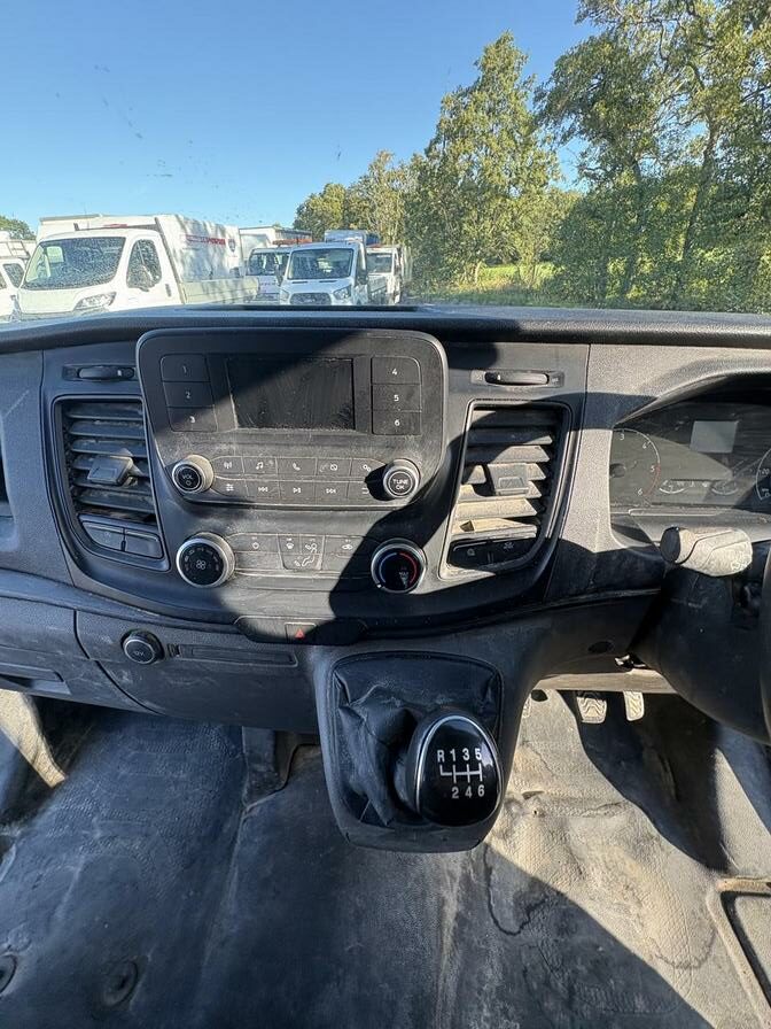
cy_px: 514
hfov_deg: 85.7
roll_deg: -1.6
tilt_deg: -27.4
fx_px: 416
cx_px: 386
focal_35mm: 14
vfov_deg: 102.1
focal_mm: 2.22
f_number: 2.2
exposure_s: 1/99
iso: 80
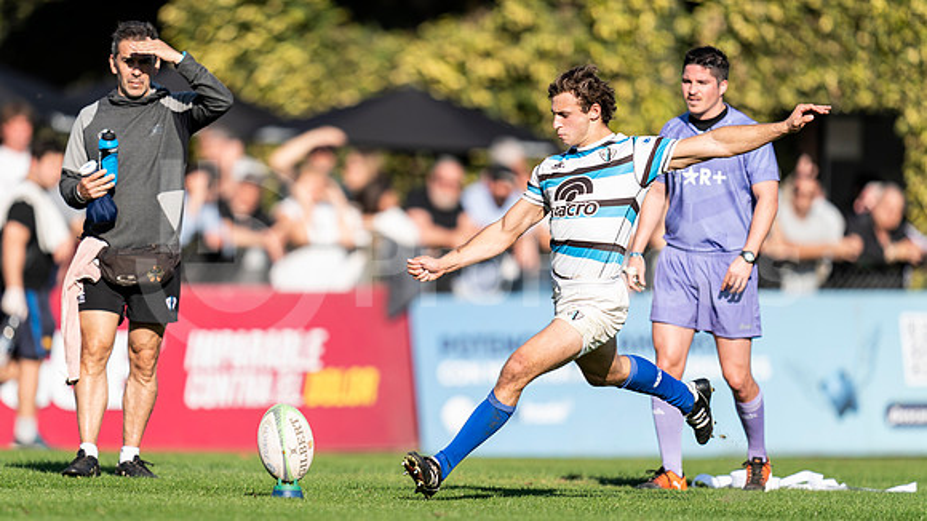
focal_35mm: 519
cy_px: 254
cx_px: 365
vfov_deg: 2.3
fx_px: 12763
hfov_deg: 4.2
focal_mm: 400
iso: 100
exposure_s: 1/1250
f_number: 2.8
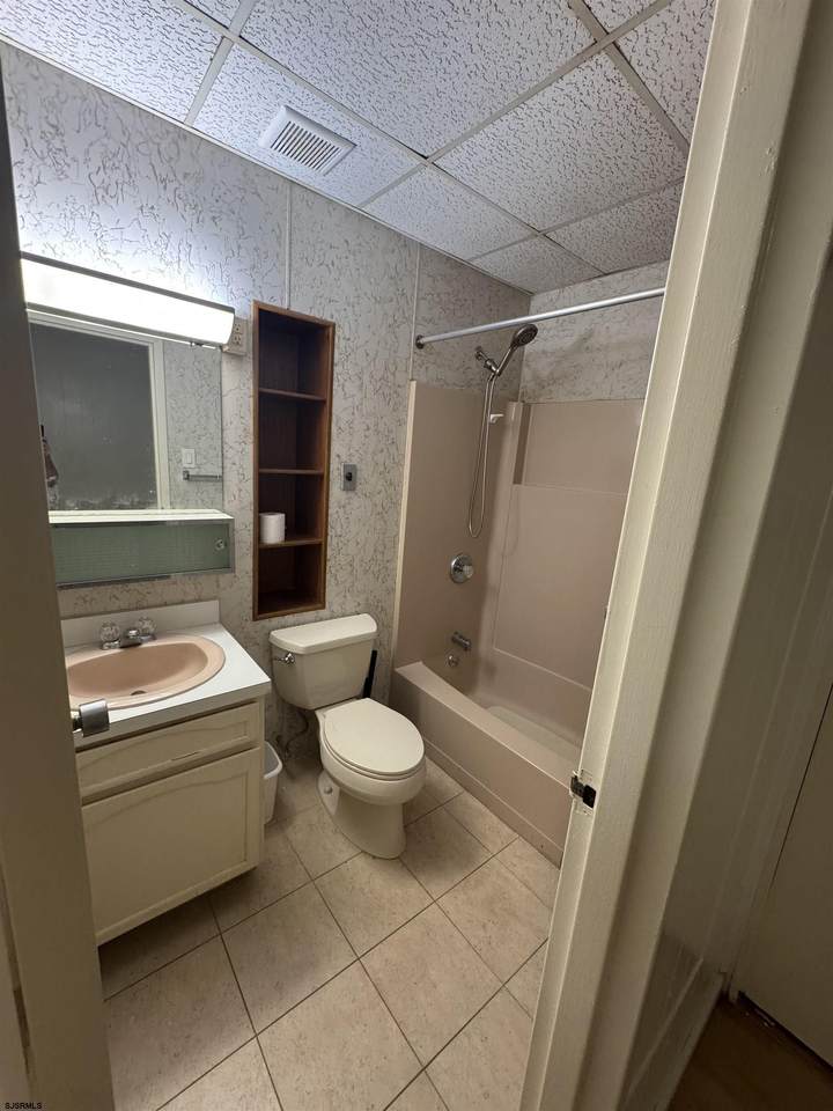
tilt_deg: -13.3
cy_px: 556
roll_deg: -4.4
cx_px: 416
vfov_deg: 102.1
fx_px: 449
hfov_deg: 85.7
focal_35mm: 14
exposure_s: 1/60
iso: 250
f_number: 2.2
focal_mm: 2.22
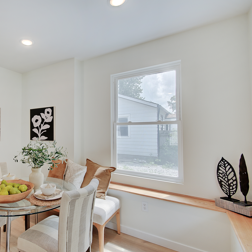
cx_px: 67
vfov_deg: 74.8
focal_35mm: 20
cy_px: 131
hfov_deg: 70.5
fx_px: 165
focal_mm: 10
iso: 100
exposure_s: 1/15
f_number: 9
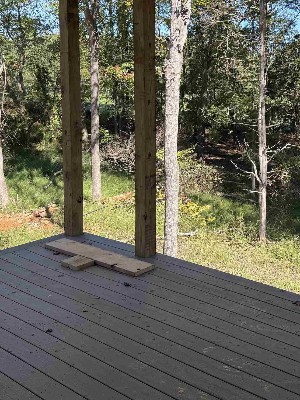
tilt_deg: -7.0
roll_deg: -0.5
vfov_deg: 43.5
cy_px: 146
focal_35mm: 43
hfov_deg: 33.0
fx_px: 497
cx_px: 224
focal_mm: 6.76
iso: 80
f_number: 1.78
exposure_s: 1/685
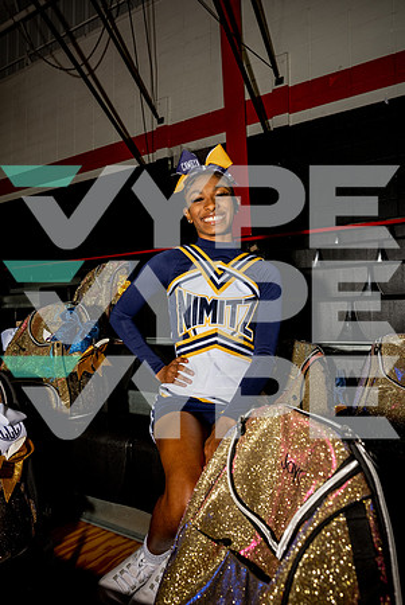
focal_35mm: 24
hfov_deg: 53.2
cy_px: 302
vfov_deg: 73.7
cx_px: 202
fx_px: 404
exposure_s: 1/500
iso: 160
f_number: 5.6
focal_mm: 24
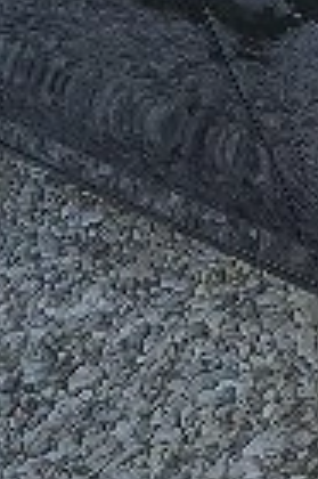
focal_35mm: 171
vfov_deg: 11.7
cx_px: 680
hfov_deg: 7.6
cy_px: -161
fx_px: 2271
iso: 160
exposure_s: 1/17
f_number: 1.8
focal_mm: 5.4
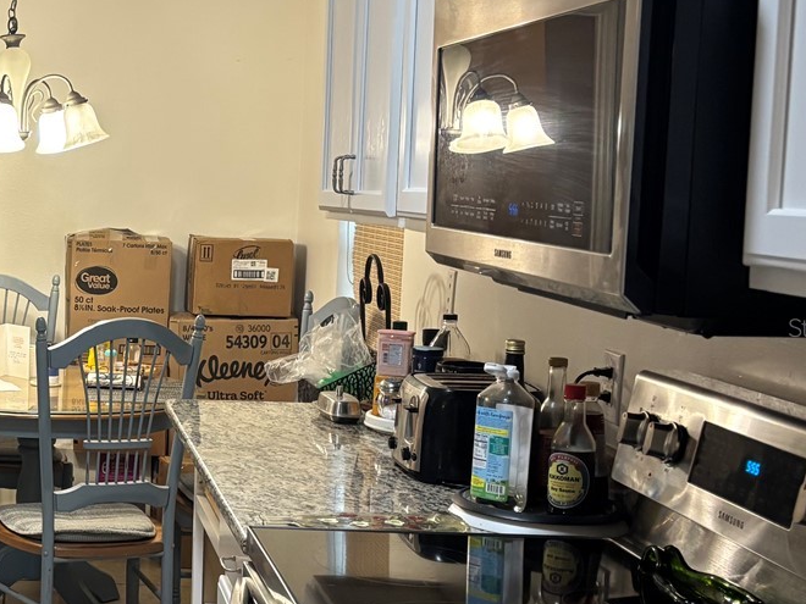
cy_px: 327
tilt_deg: -5.7
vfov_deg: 23.3
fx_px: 1467
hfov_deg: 28.1
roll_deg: -0.7
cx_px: -73
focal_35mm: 63
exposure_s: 1/60
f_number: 1.6
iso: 200
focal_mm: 5.96
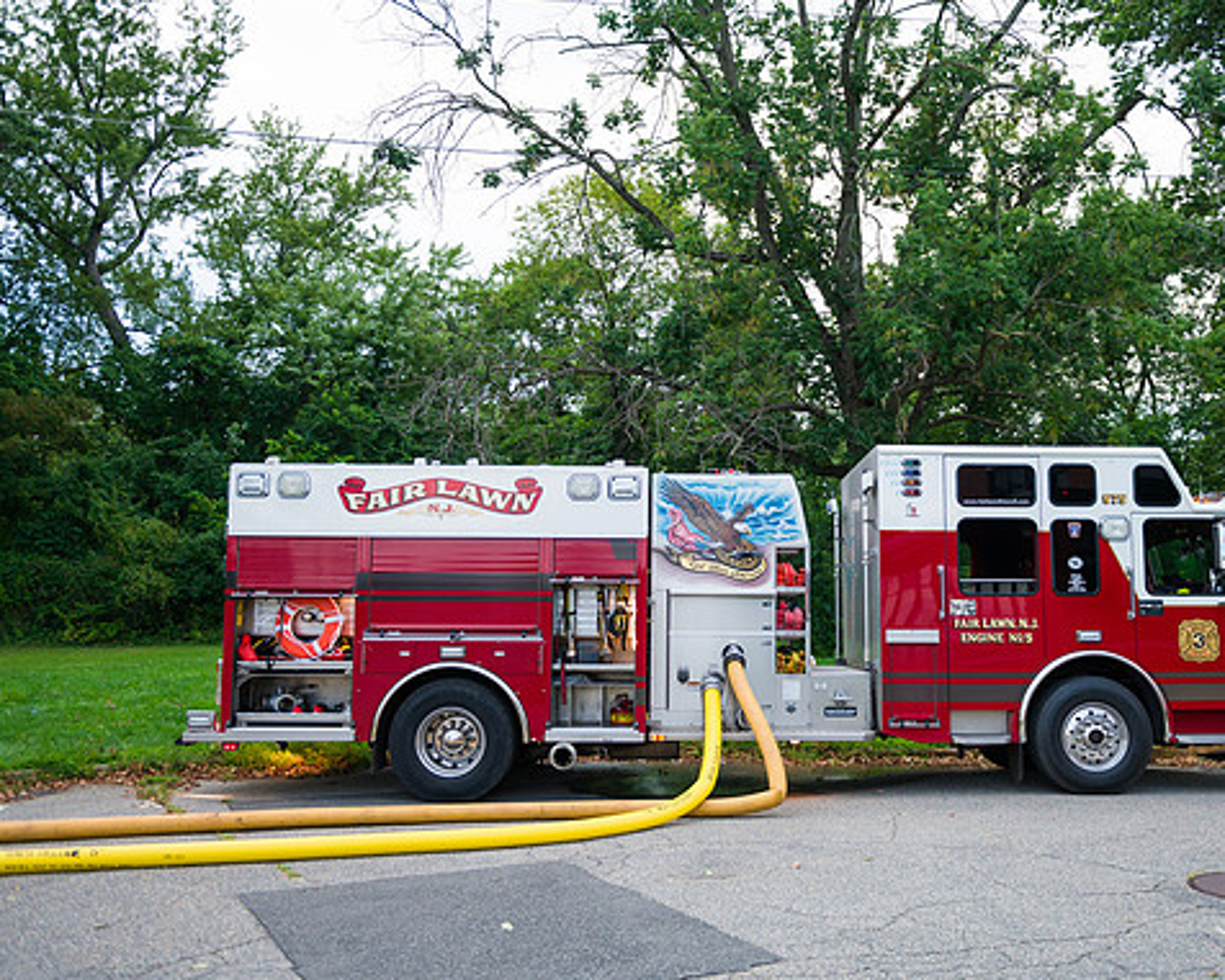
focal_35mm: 32
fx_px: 1160
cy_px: 494
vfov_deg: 45.8
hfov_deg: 55.4
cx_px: 715
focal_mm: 28
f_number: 3.2
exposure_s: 1/200
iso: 500
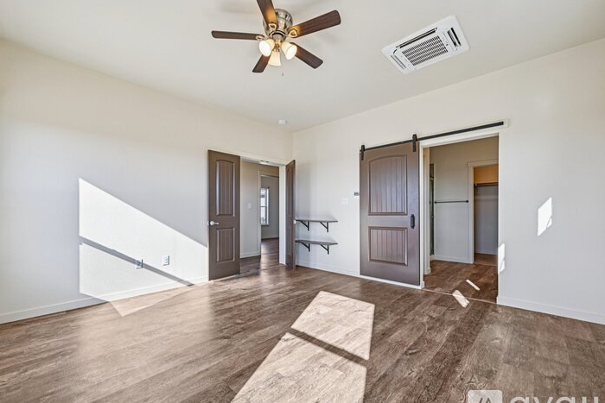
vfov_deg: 77.3
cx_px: 283
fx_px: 252
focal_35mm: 15
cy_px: 209
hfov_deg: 100.2
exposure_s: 1/15
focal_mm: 14
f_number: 10
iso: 160
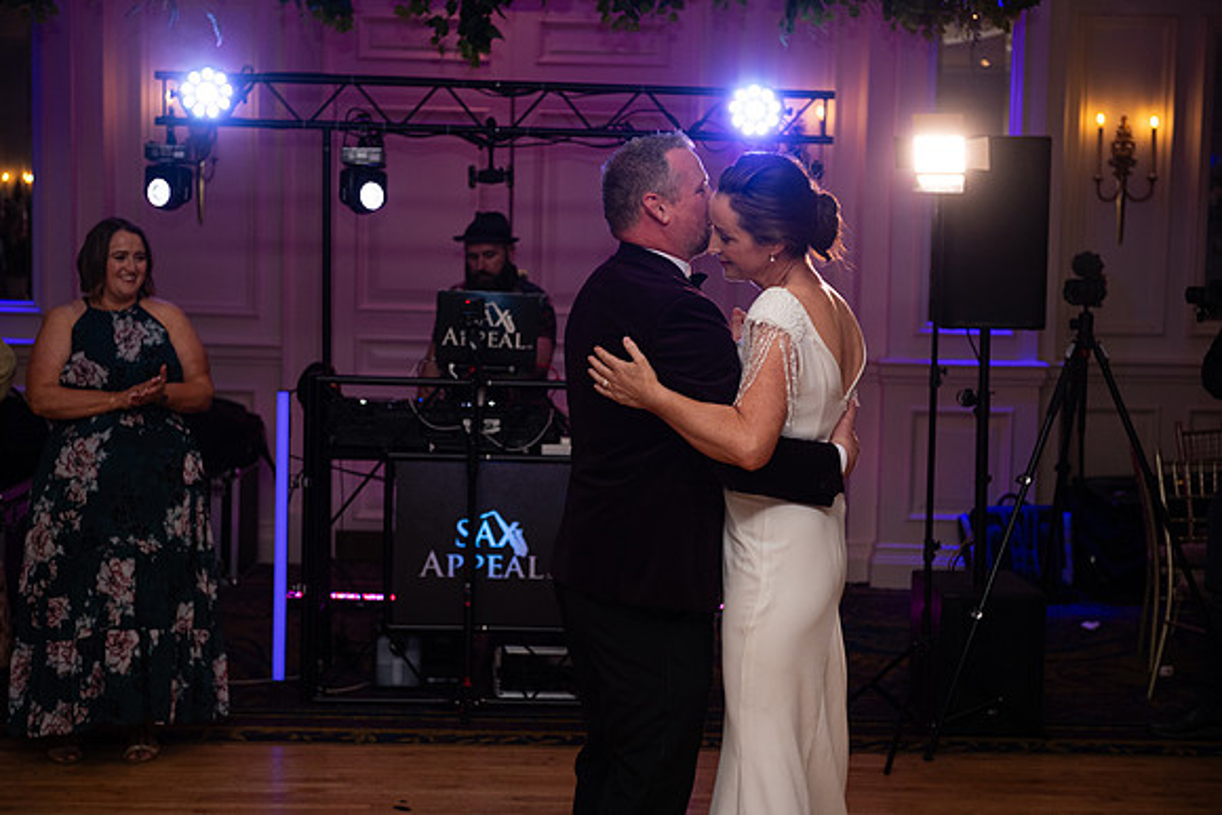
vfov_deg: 22.6
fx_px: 2037
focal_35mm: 60
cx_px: 611
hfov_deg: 33.4
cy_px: 408
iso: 640
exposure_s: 1/160
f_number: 3.5
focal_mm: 60
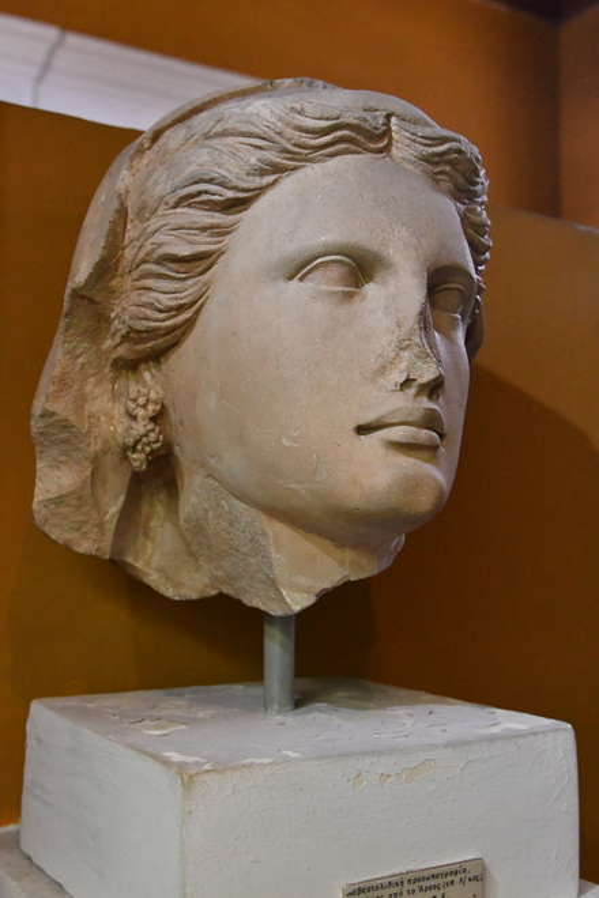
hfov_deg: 31.9
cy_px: 449
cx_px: 300
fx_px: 1048
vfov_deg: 46.4
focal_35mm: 42
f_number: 5.6
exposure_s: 1/200
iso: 8000
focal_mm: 28
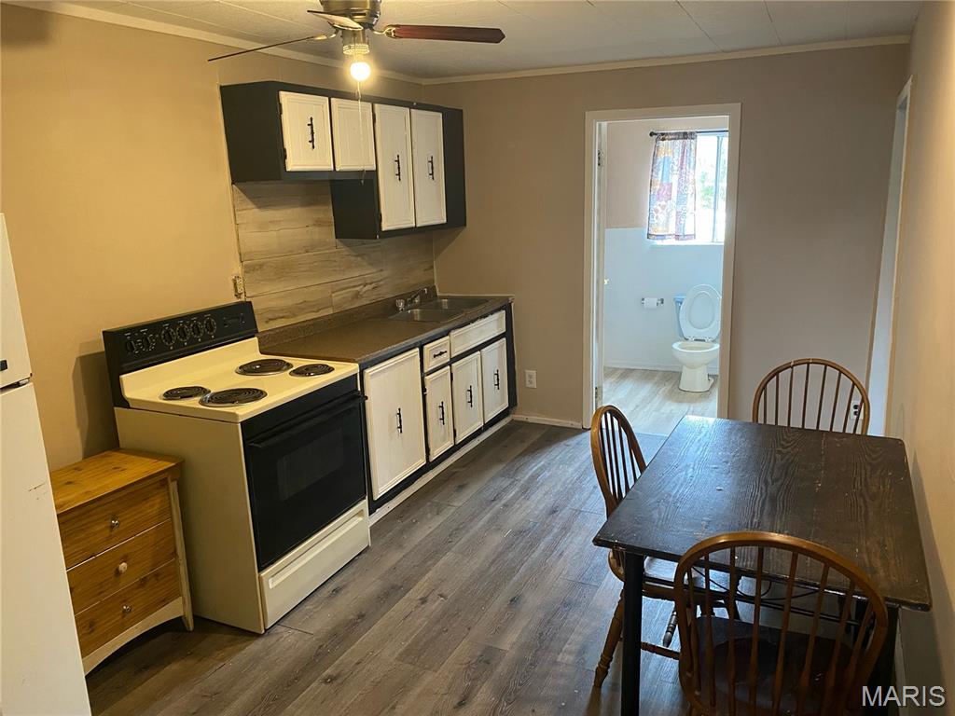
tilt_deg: -13.4
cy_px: 358
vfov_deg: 53.1
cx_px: 478
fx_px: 717
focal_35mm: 26
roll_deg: +1.5
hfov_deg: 67.3
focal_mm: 4.25
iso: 400
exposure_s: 1/60
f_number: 1.8
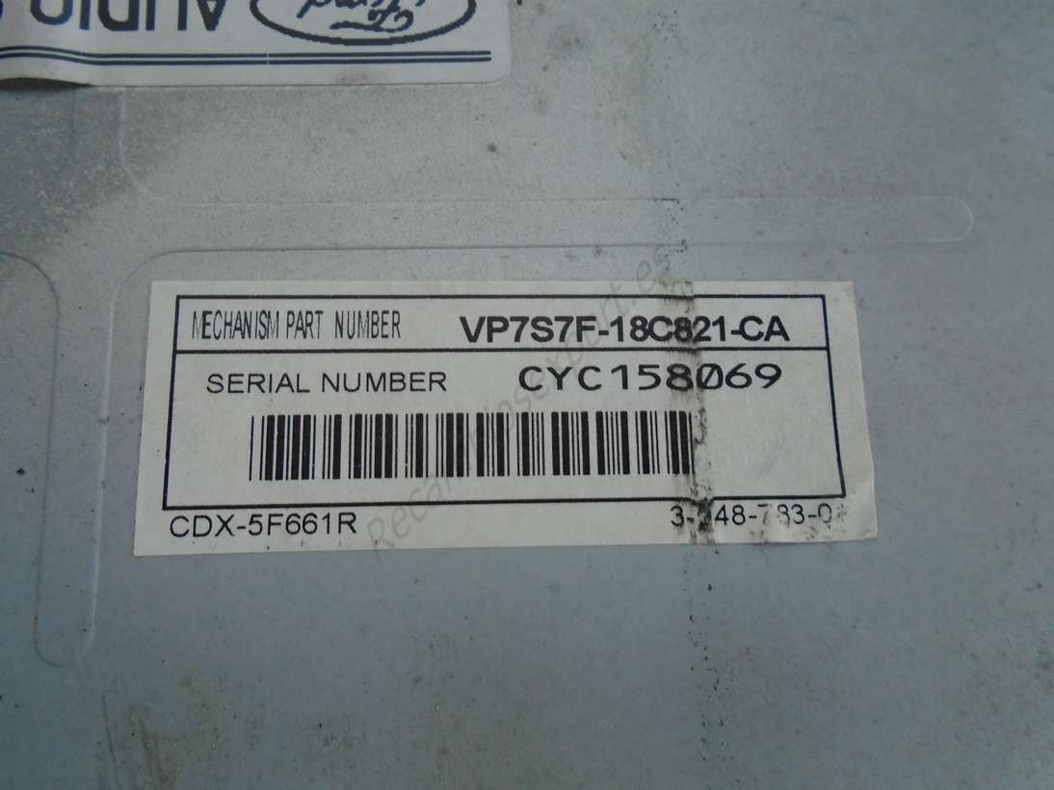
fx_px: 791
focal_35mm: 26
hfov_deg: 67.3
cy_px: 395
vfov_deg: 53.0
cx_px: 527
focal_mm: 4.6
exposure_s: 1/30
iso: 200
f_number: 3.2
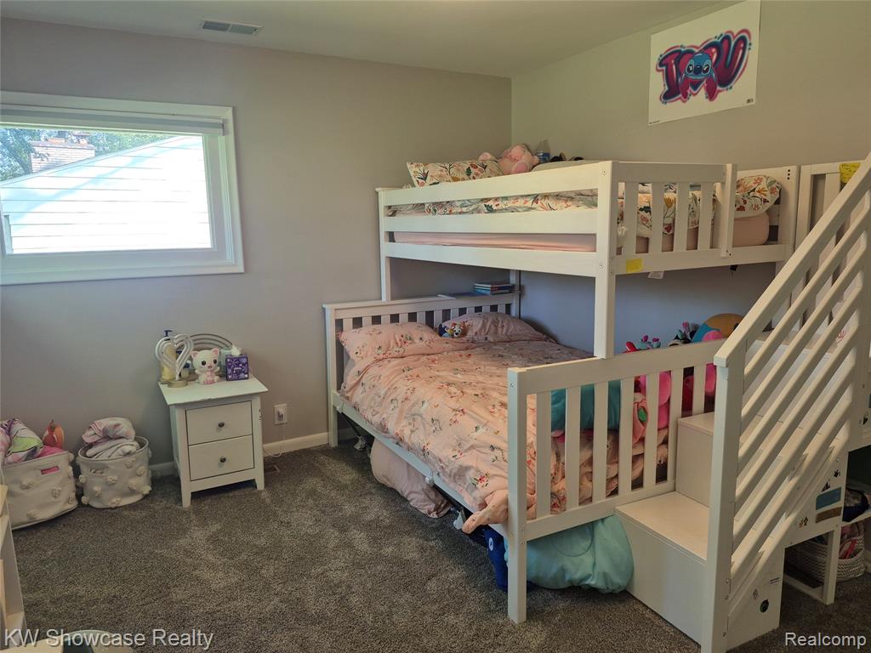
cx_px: 436
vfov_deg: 58.9
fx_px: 579
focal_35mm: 23
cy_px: 326
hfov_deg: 73.9
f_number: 1.8
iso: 125
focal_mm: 5.4
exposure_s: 1/120
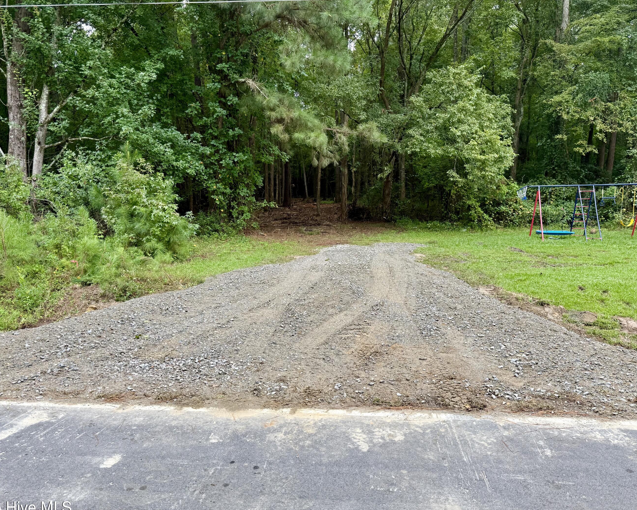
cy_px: 257
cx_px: 321
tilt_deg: -6.7
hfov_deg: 64.1
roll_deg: +0.3
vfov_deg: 53.2
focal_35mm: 27
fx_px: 509
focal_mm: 6.76
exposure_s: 1/348
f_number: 1.78
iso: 80
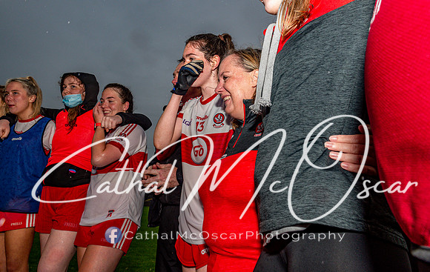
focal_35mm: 26
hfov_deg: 70.9
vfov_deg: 48.5
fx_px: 302
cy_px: 121
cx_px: 226
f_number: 5.6
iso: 1600
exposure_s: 1/200
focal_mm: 24
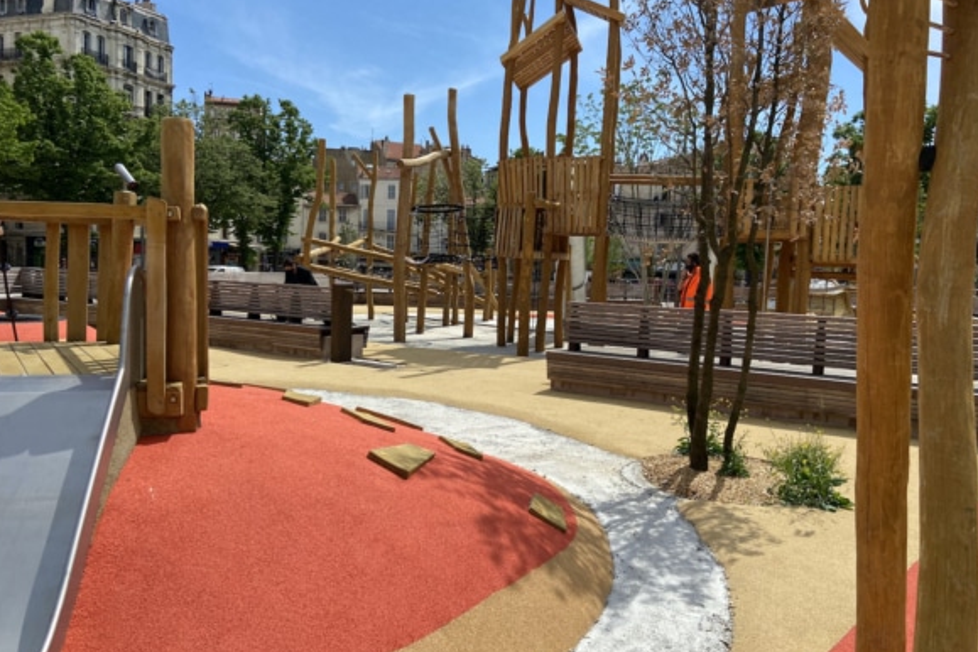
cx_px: 495
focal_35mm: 28
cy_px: 326
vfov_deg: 46.4
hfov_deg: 65.5
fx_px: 761
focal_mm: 4.25
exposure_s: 1/3401
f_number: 1.8
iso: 32
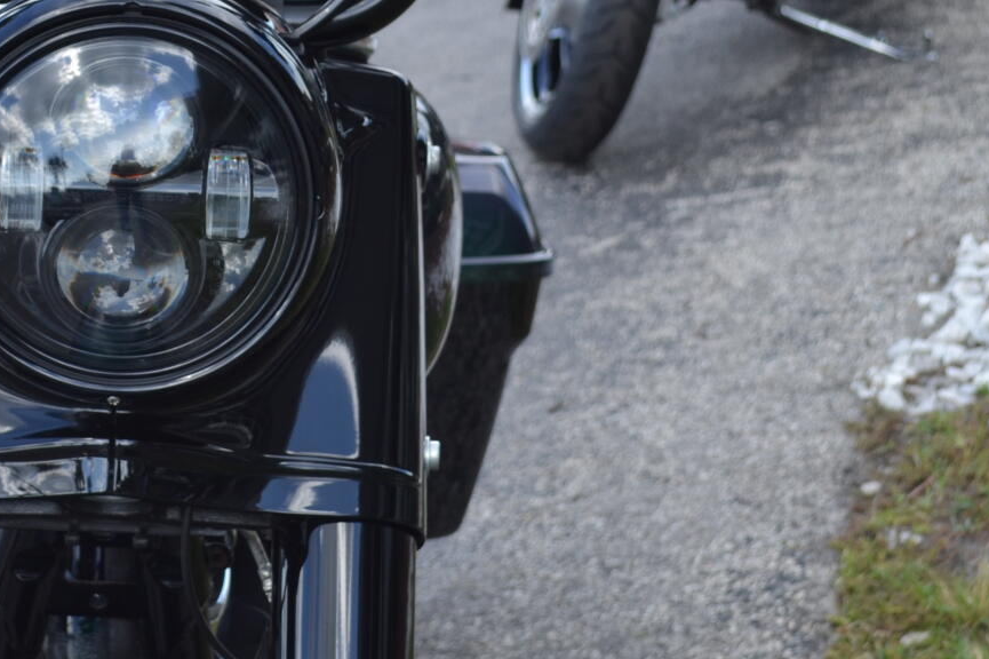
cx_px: 144
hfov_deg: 18.2
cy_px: -25
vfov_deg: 12.2
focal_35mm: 111
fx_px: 3048
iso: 100
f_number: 5.6
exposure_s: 1/160
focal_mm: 32
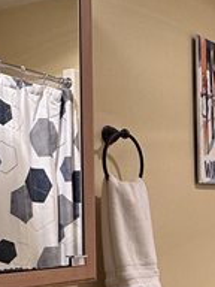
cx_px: 258
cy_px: 256
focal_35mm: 70
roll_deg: -0.7
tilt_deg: -2.6
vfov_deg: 26.9
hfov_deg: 19.7
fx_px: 580
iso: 160
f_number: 2.2
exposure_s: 1/120
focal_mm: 2.22
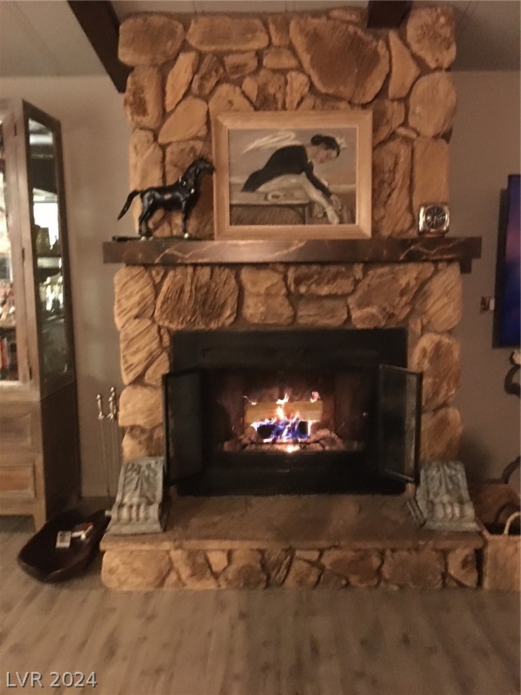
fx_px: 582
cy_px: 348
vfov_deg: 61.7
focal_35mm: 29
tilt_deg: -9.9
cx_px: 260
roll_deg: +1.7
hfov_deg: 48.2
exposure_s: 1/4
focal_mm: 4.15
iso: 250
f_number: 2.2
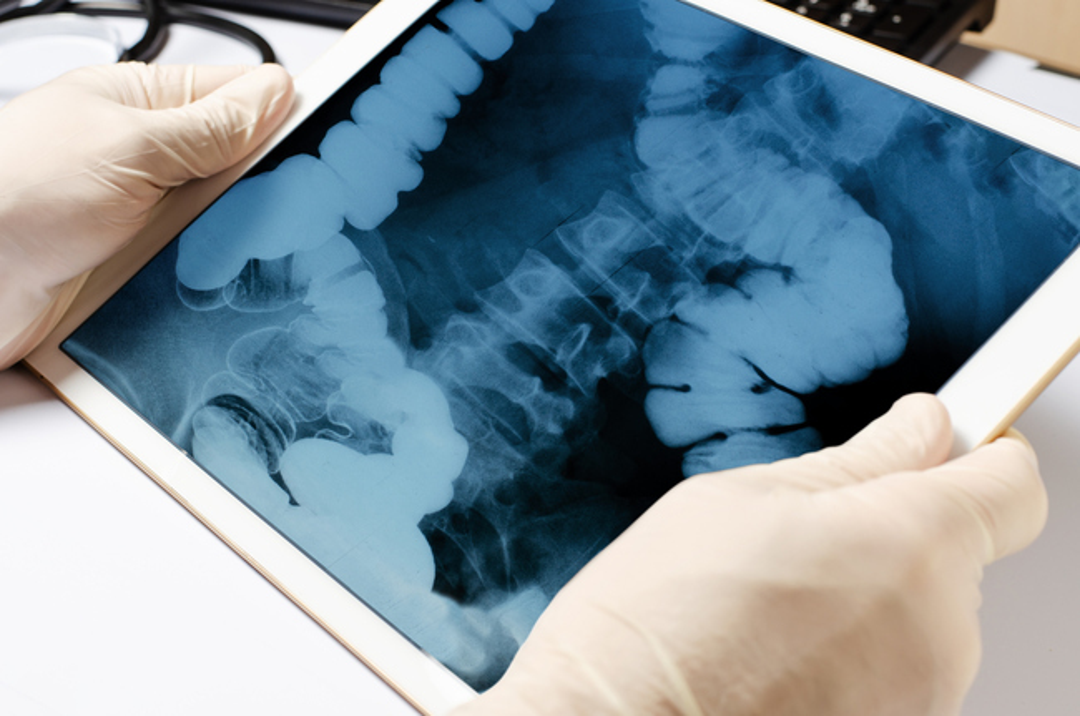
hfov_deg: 27.0
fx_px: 2246
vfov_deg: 18.1
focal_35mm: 75
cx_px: 540
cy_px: 358
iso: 100
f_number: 7.1
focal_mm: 50
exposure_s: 1/125
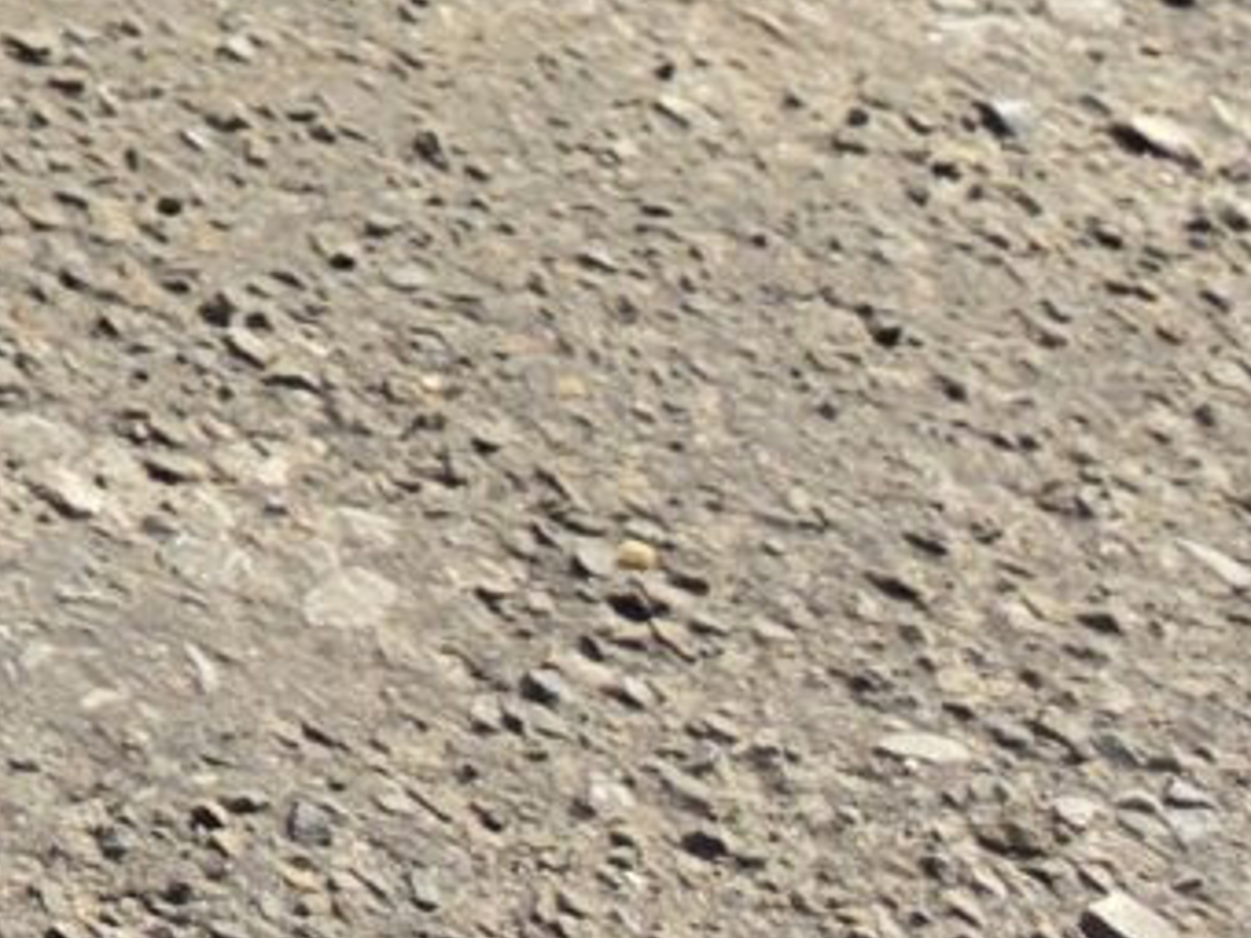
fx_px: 6252
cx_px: -2914
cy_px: -2167
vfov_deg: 7.3
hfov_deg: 8.7
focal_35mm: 173
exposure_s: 1/4764
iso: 64
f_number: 1.4
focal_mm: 6.5
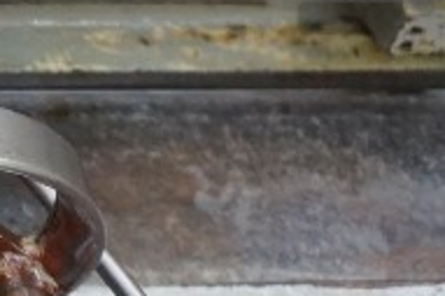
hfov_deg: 12.8
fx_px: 1593
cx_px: -575
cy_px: -225
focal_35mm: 129
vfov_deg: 10.1
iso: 2000
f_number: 3.5
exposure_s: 1/160
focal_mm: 16
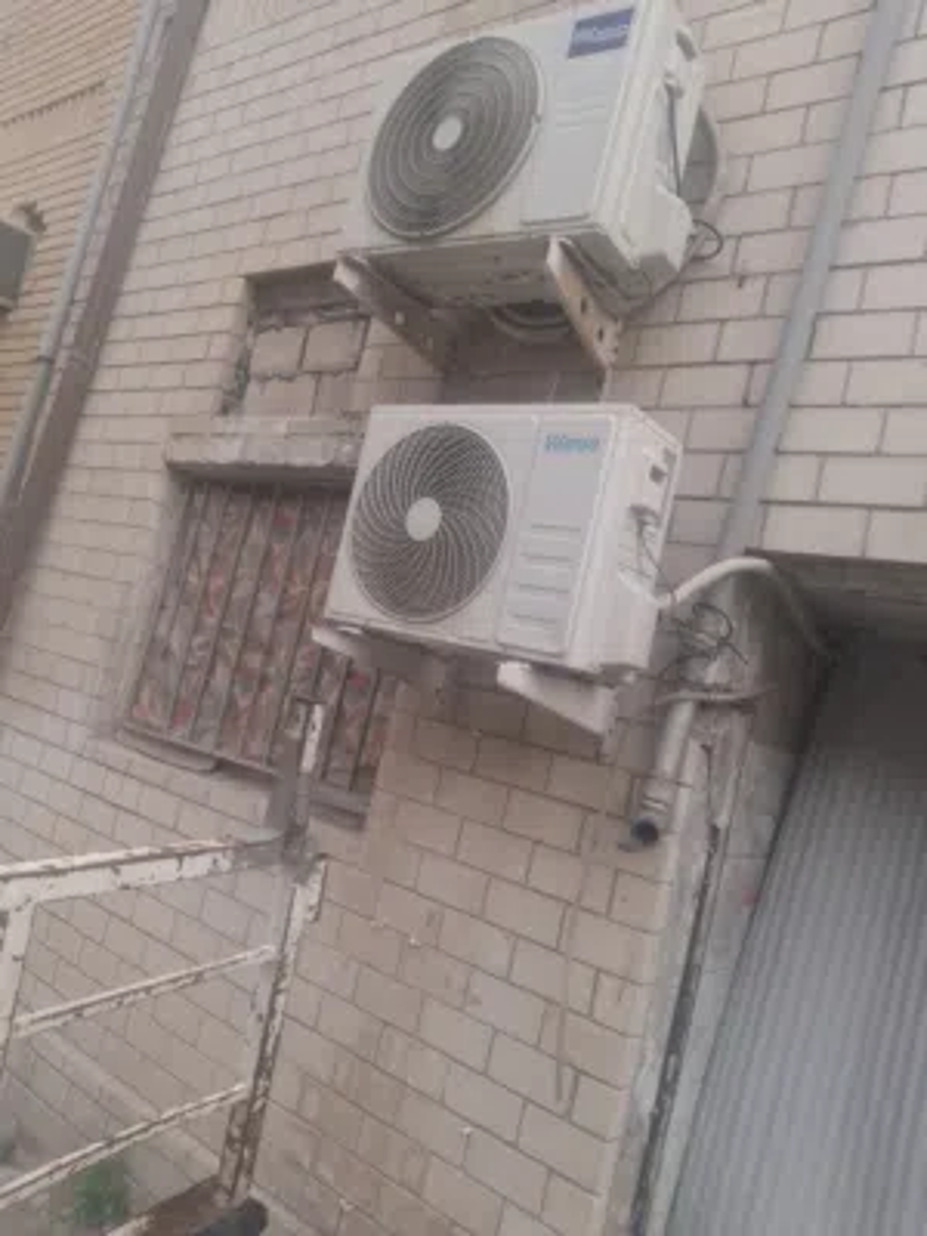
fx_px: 893
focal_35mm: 25
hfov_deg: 54.9
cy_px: 618
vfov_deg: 69.4
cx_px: 464
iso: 25
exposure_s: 1/100
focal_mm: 4.69
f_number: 1.8
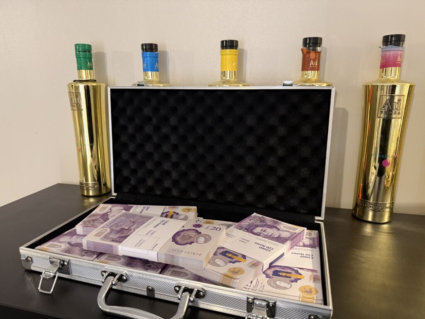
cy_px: 160
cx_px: 212
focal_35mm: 24
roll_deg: +0.3
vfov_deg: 56.8
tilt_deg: -13.6
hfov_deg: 71.6
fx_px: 295
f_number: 1.78
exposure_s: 1/50
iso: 640
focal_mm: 6.76
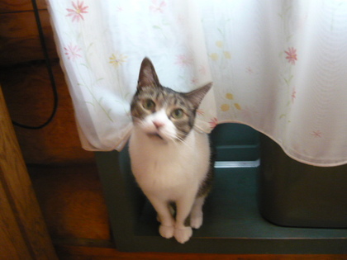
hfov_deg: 55.4
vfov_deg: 42.9
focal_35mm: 33
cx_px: 174
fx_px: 331
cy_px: 130
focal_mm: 5.5
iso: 400
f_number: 2.8
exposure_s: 1/20
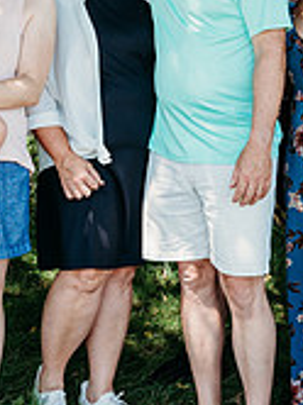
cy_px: -4
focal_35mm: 124
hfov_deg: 11.9
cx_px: 86
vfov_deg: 15.6
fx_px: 1451
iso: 160
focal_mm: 29
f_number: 4.5
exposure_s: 1/200
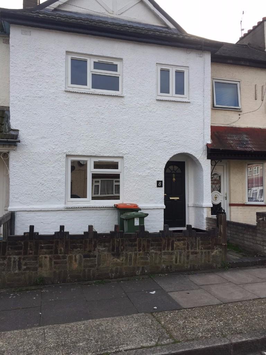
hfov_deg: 48.2
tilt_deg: +3.7
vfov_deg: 61.7
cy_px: 178
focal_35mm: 29
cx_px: 133
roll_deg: +0.4
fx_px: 297
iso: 32
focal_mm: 4.15
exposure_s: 1/732
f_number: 2.2
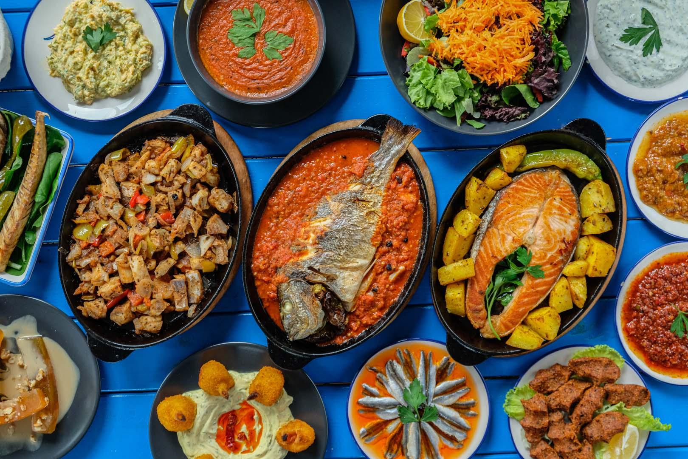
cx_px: 344
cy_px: 230
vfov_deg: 26.5
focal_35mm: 51
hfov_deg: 38.9
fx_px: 975
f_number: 5.6
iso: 800
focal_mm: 34.3
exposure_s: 1/30
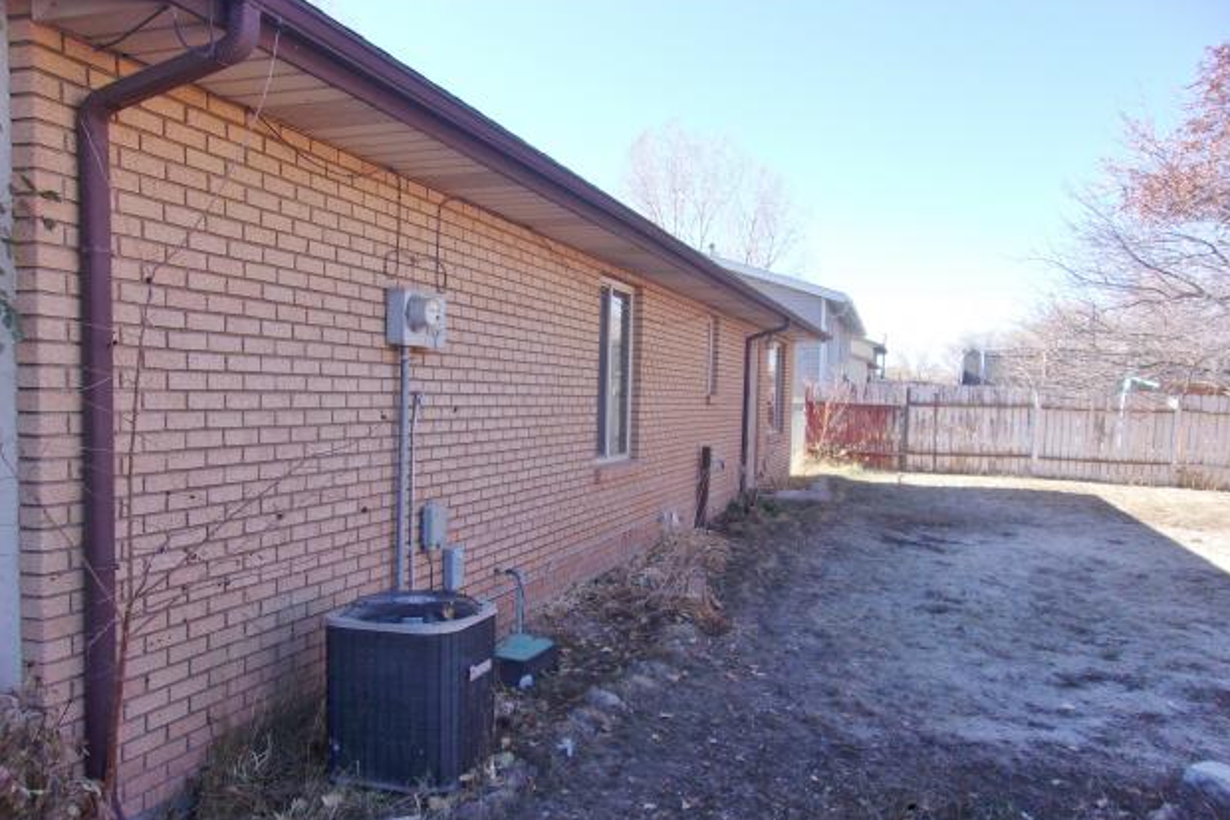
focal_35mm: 29
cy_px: 459
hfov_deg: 63.7
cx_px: 599
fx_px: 991
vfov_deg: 44.9
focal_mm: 4.9
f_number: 3
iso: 80
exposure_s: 1/340
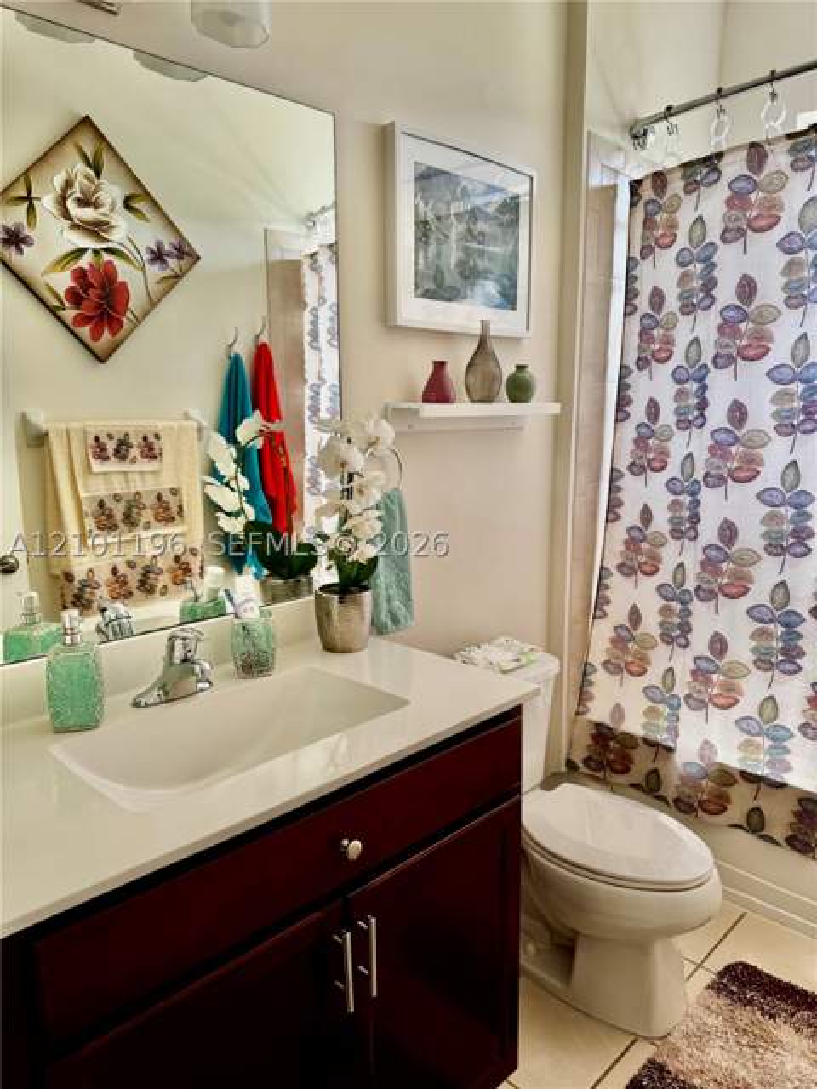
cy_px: 544
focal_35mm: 24
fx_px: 755
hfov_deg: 56.8
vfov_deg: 71.6
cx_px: 408
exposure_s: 1/127
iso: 64
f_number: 1.78
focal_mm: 6.76
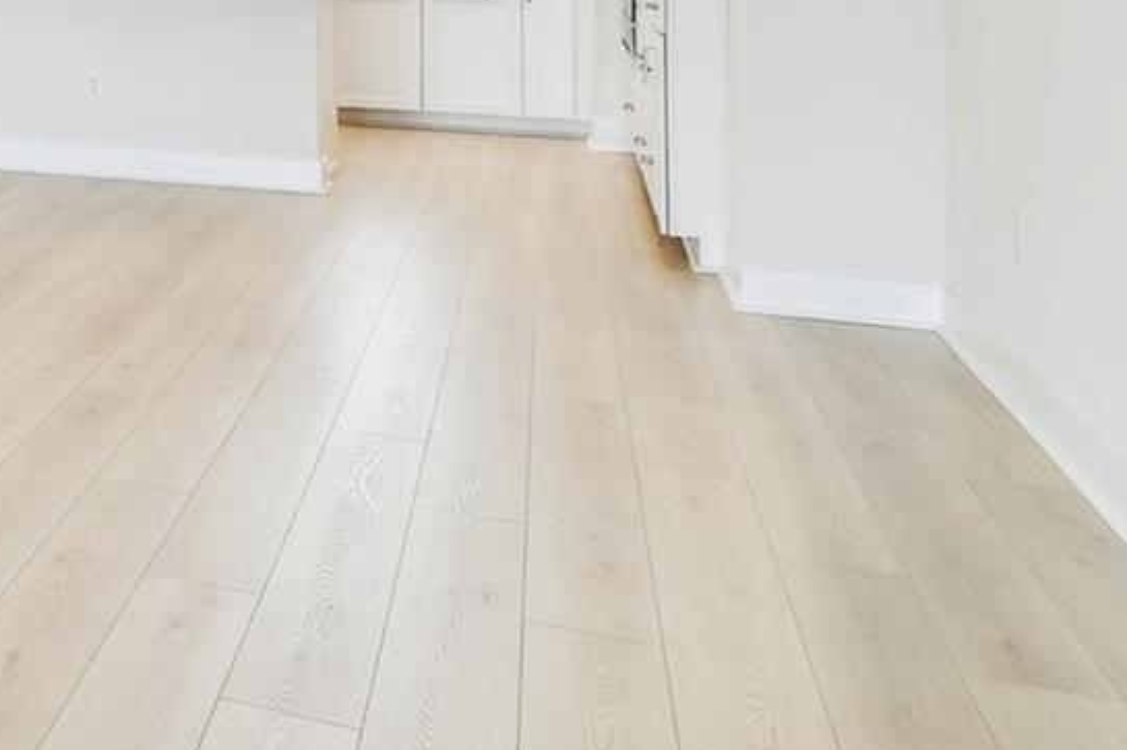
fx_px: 1377
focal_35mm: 44
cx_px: -147
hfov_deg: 36.7
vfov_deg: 27.7
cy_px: -89
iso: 100
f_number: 7.1
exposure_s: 1/6
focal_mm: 10
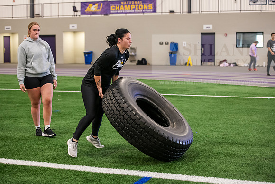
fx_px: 535
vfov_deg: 19.5
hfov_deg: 28.8
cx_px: 138
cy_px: 92
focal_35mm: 70
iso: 2500
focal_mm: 70
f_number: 3.2
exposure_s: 1/200
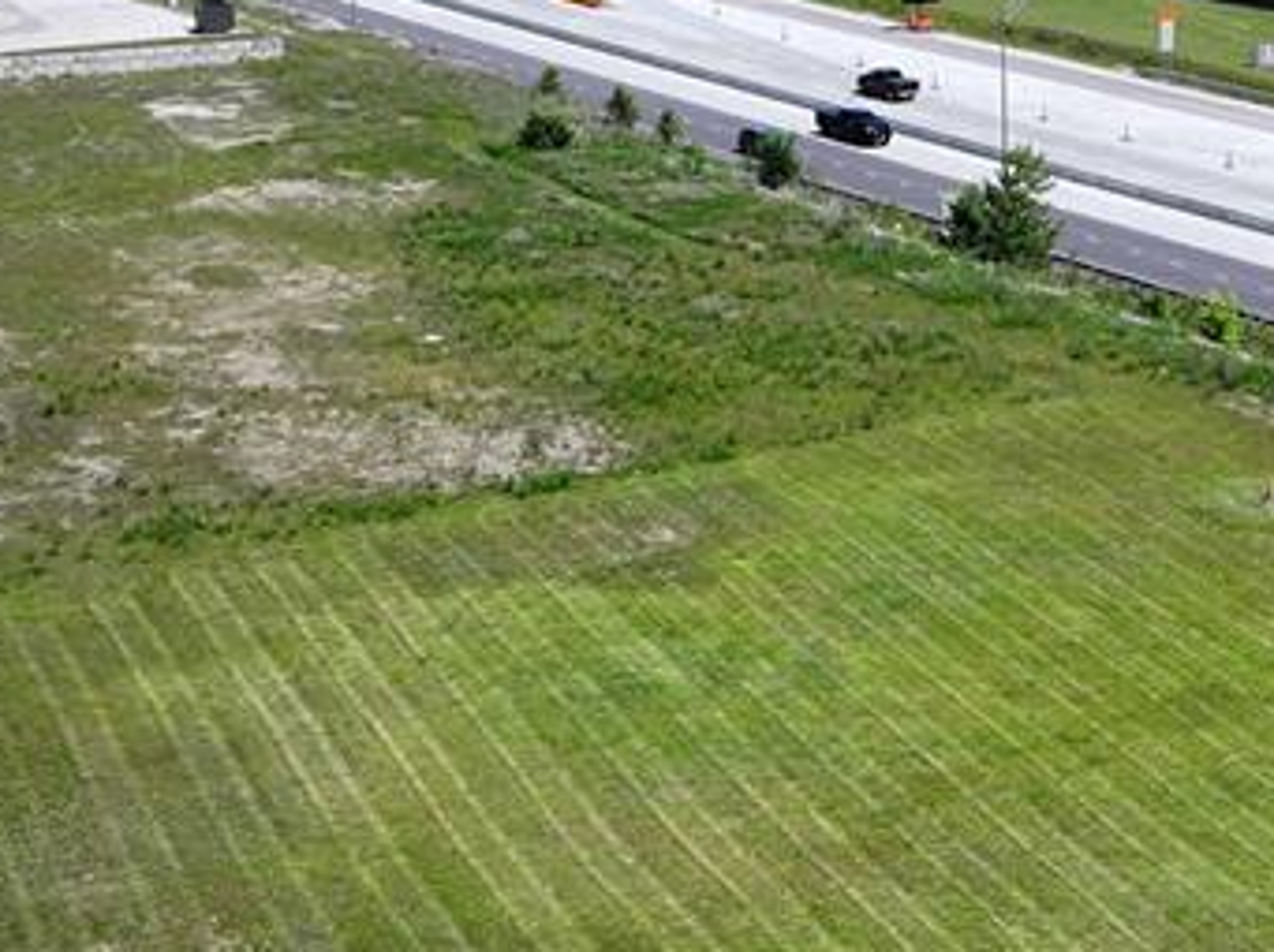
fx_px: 2647
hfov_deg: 26.5
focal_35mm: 72
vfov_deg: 20.2
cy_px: 739
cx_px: 1050
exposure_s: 1/2000
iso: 100
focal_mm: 12.29
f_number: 2.8
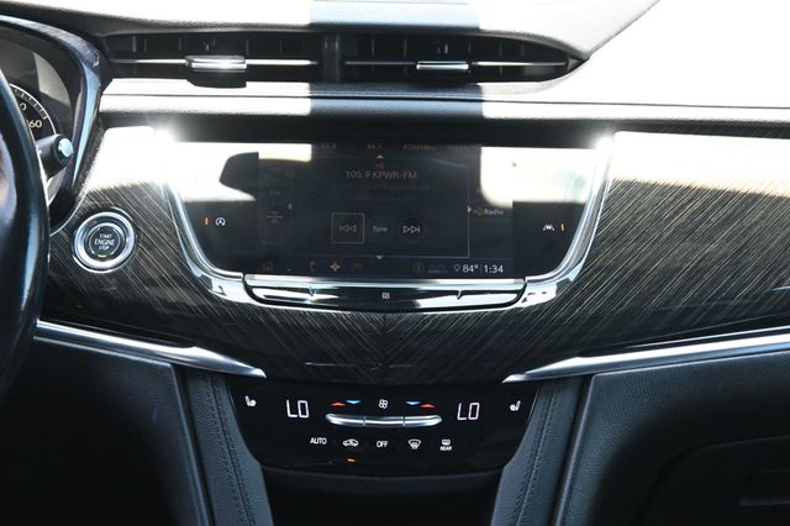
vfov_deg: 18.9
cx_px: 395
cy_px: 263
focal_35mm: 72
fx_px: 1579
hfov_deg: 28.1
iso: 2000
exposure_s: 1/125
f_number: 6
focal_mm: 48
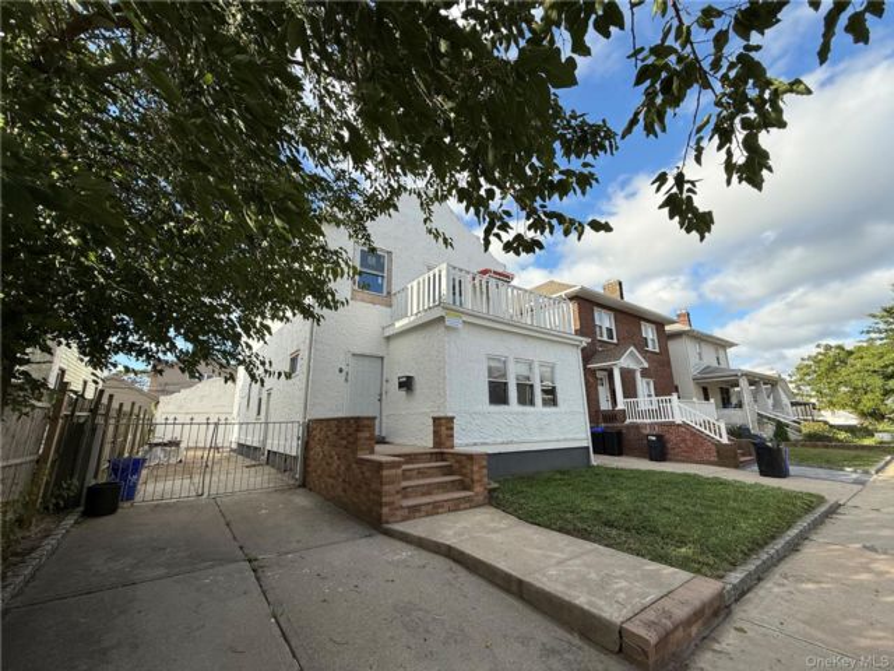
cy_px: 336
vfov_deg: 85.7
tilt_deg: +13.6
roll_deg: +1.3
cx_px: 447
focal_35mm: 14
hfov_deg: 102.1
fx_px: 362
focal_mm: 2.22
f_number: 2.2
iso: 50
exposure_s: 1/1189
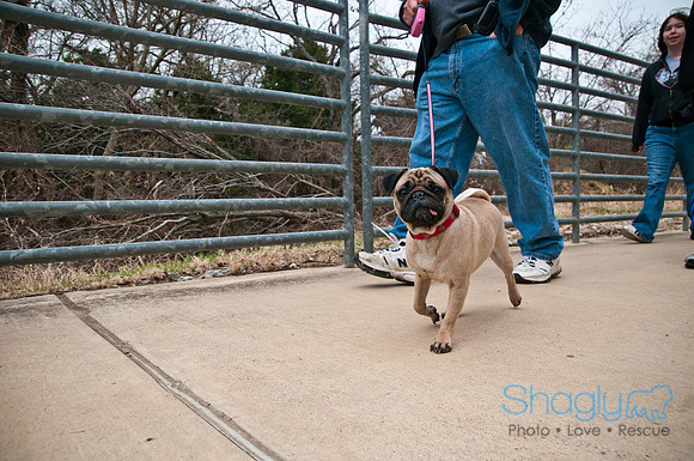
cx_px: 347
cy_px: 230
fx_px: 491
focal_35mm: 26
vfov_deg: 50.3
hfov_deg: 70.5
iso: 200
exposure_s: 1/500
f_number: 5
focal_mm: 17
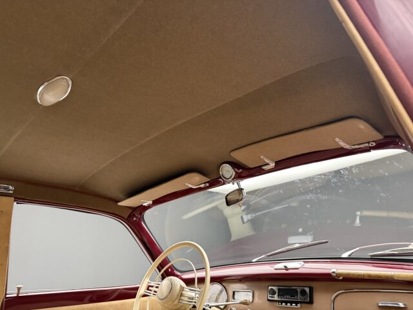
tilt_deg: +21.6
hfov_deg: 71.6
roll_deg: +3.4
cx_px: 206
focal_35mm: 24
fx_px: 286
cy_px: 155
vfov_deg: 56.8
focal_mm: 6.76
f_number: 1.78
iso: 400
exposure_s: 1/49
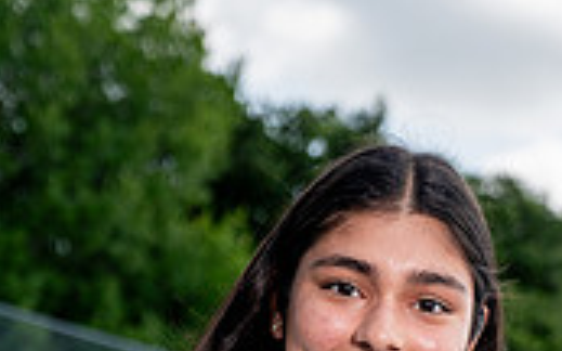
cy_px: 728
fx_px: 2113
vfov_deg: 8.9
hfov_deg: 15.2
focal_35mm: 138
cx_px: 276
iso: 100
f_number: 4
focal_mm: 52
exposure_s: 1/1000
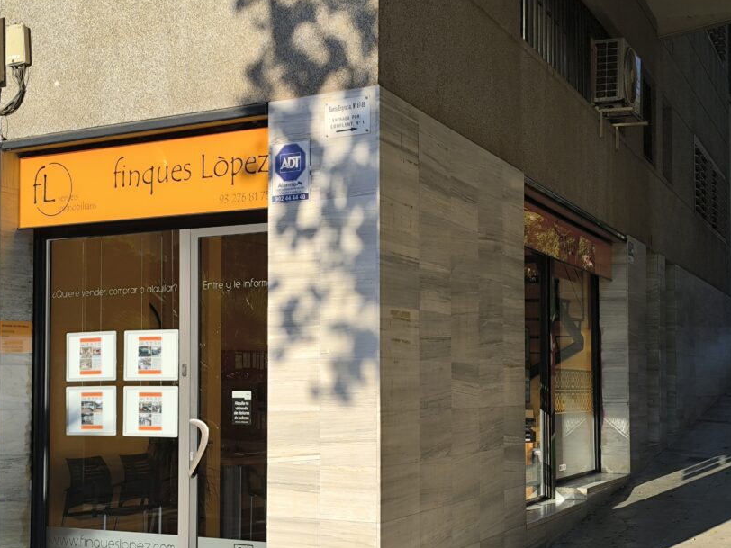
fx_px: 1225
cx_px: 365
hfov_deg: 33.2
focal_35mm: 58
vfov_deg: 25.2
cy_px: 336
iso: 50
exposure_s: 1/897
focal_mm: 6.14
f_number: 1.65
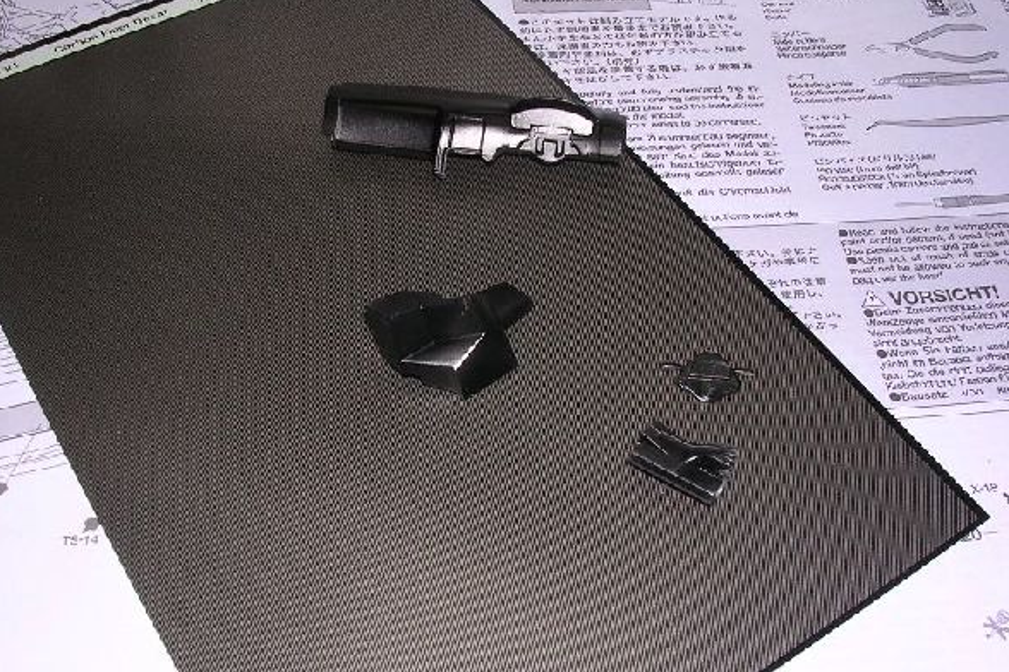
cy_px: 374
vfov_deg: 31.2
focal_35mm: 43
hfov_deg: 45.4
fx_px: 1205
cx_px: 462
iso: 100
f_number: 5.6
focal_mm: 5.8
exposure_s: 1/60.1
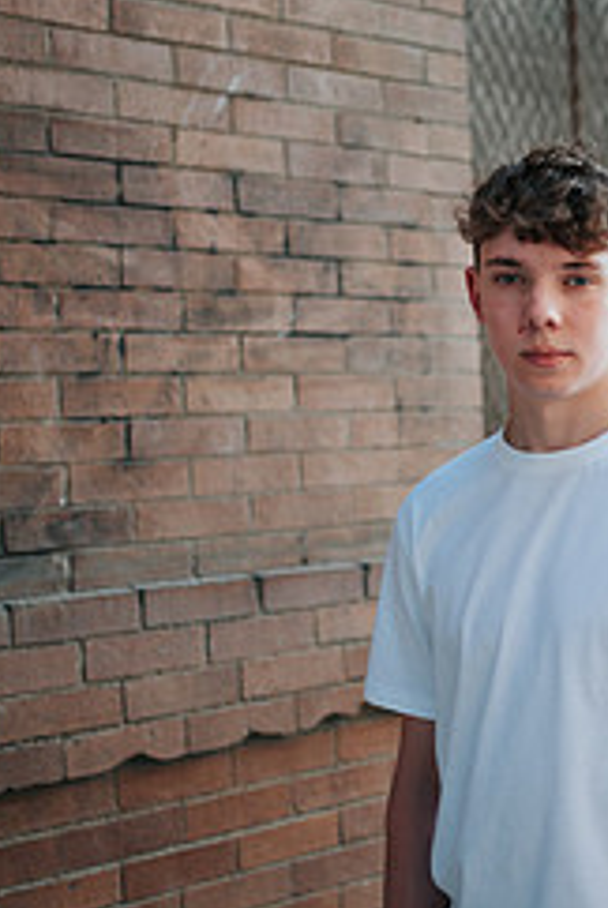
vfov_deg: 30.9
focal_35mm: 65
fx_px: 1642
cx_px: 540
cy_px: 409
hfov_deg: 20.6
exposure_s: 1/1250
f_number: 1.8
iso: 250
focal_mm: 35
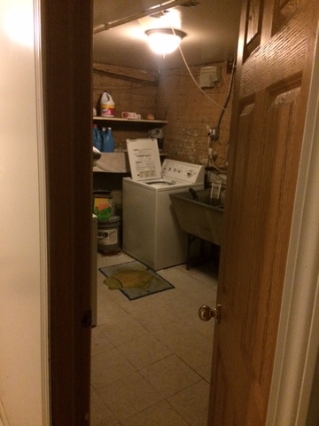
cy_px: 213
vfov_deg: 61.7
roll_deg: -2.7
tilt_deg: -15.0
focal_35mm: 29
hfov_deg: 48.2
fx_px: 356
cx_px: 160
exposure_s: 1/15
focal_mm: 4.15
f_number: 2.2
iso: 500
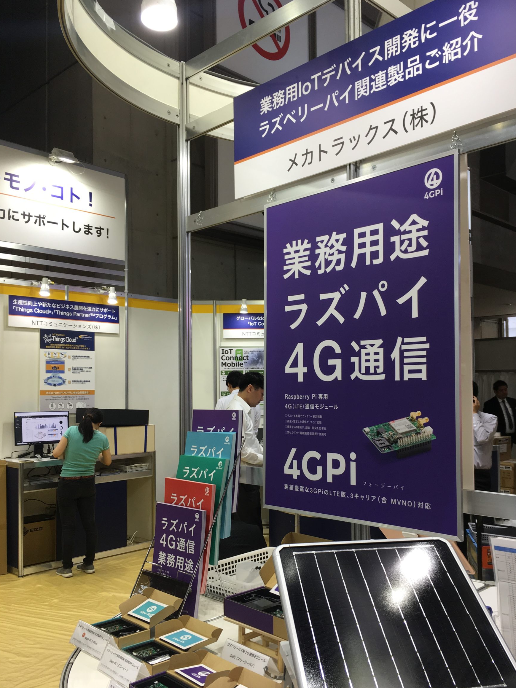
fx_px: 636
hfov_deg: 44.1
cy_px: 374
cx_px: 281
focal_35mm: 32
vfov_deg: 56.7
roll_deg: +1.4
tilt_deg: +0.4
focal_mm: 4.15
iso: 32
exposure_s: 1/60
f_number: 2.2
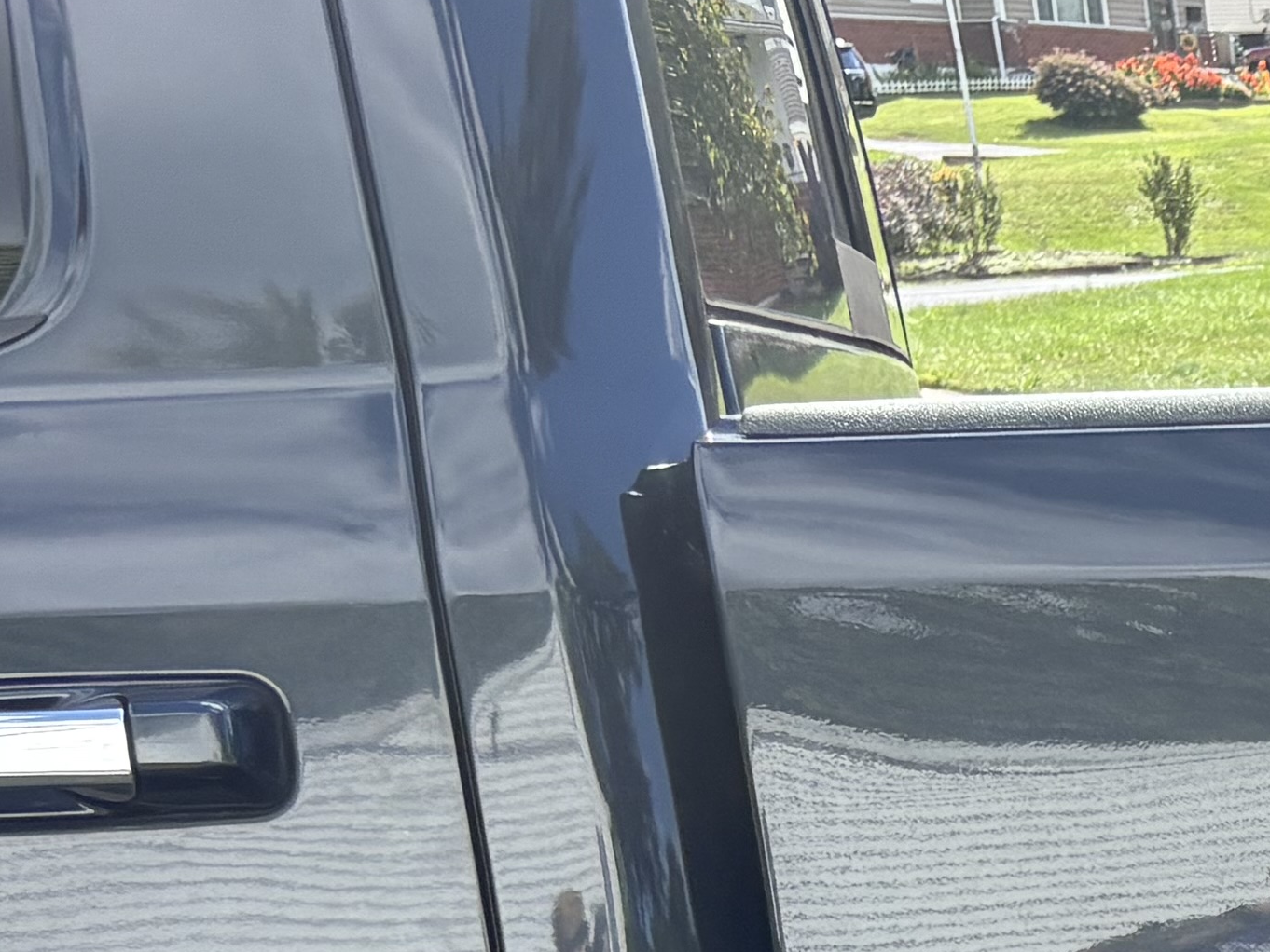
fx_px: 4000
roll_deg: -0.1
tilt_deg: -20.0
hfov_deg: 15.0
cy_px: 1654
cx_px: 2452
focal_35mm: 109
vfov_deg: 12.5
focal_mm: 5.96
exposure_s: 1/1117
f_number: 1.6
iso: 50
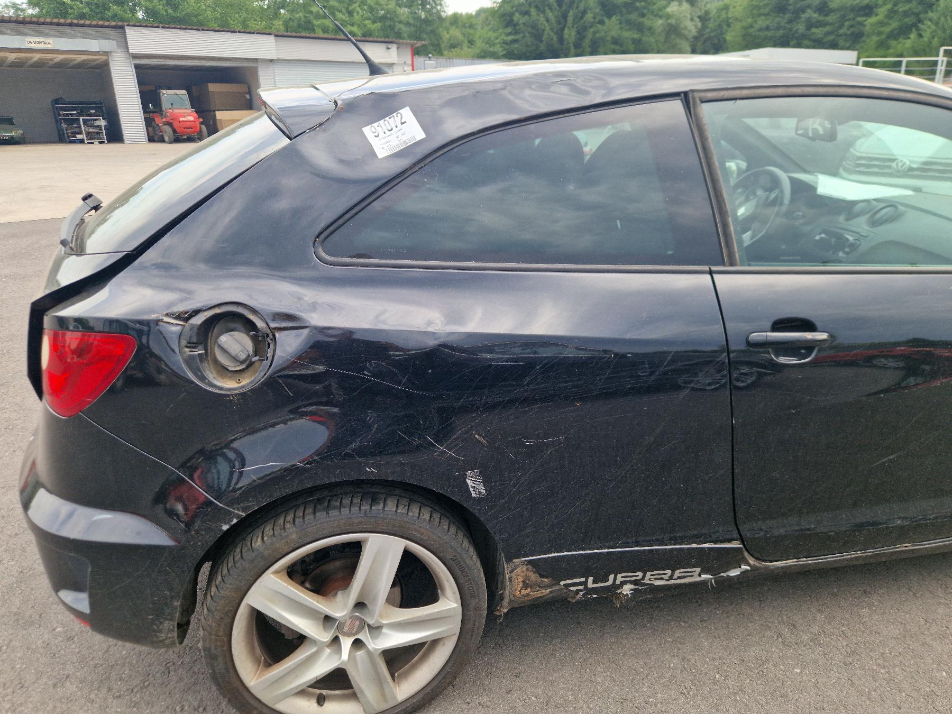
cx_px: 476
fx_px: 633
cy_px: 357
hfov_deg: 73.9
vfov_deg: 58.9
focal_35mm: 23
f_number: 1.8
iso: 50
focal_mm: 5.4
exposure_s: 1/250
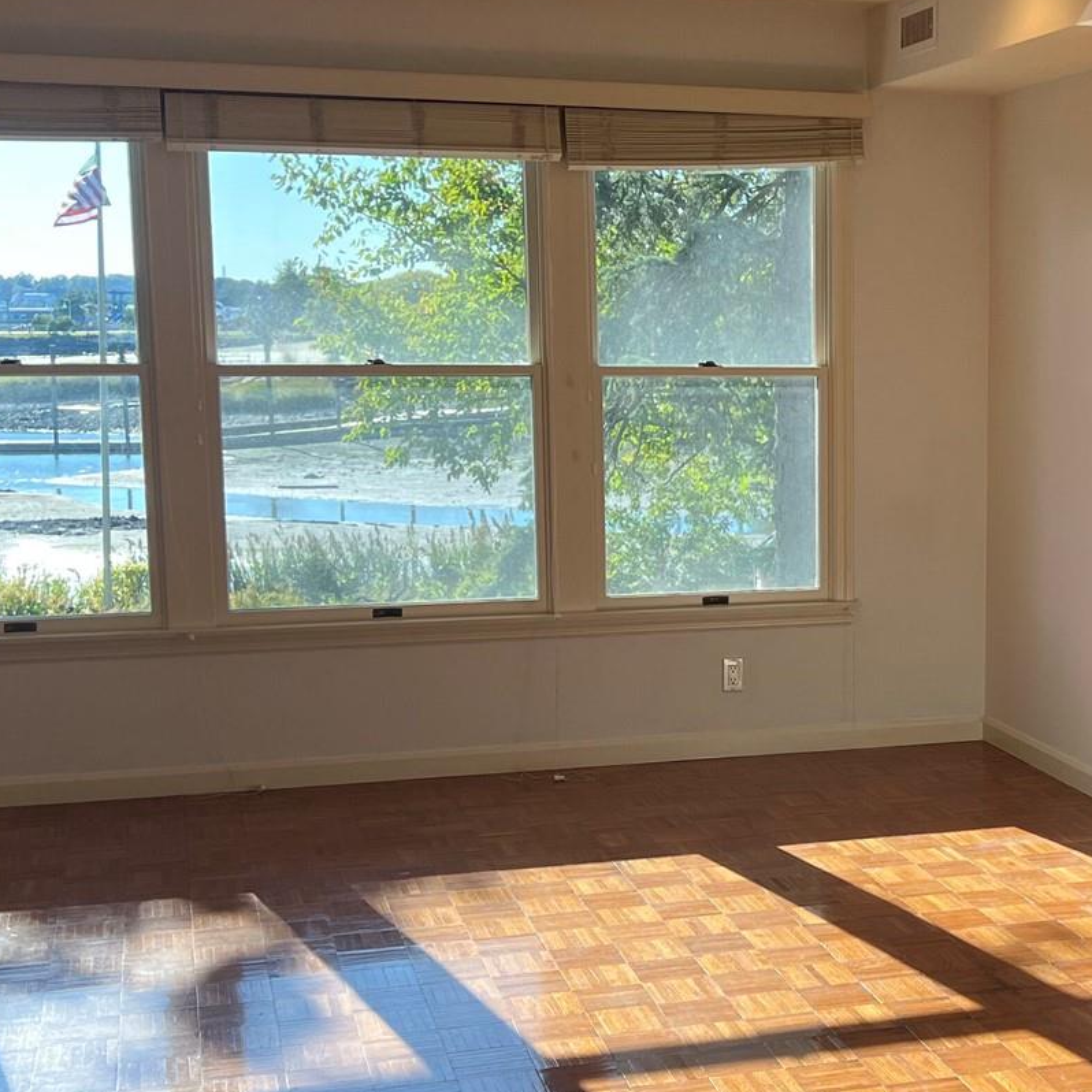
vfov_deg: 29.1
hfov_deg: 28.2
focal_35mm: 59
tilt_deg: -7.8
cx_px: 928
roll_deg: +0.1
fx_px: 2106
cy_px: 598
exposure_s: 1/454
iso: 50
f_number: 1.5
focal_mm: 5.7
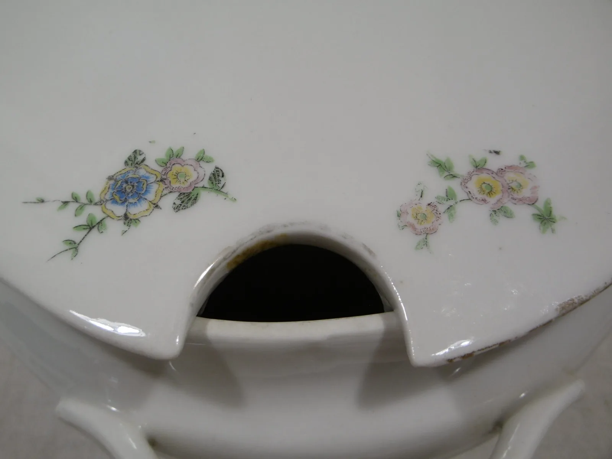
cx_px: 306
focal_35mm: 38
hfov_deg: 49.0
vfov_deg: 37.7
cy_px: 230
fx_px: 672
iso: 100
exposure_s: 1/30
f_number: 3.7
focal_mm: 6.8
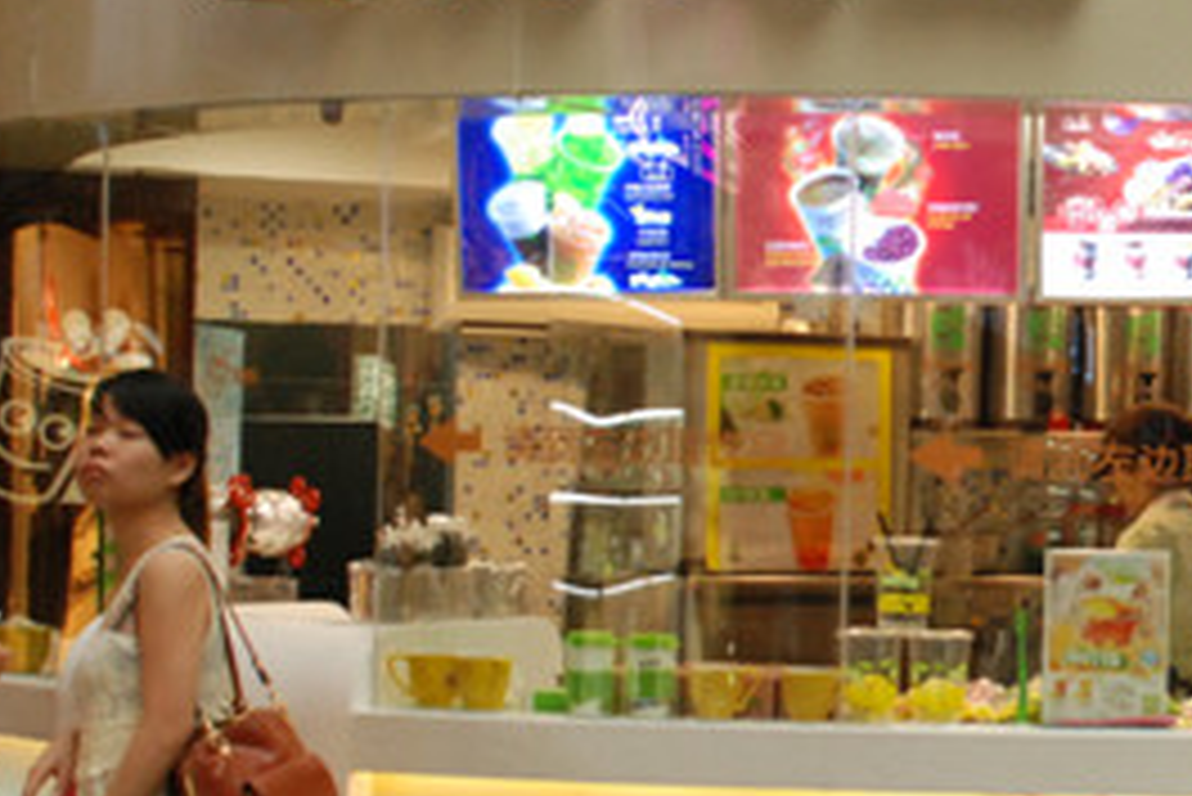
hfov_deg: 20.8
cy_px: 454
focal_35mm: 95
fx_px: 3147
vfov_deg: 14.4
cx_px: 1179
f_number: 4
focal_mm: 24
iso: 1000
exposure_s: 1/80
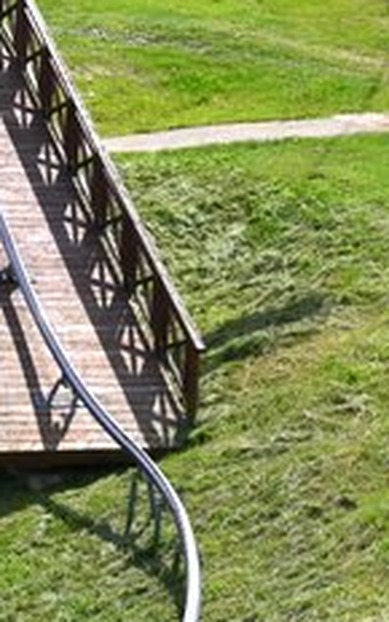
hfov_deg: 8.1
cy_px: 139
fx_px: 2725
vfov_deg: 13.0
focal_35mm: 161
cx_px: -89
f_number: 7.1
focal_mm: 30.5
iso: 100
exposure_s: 1/400
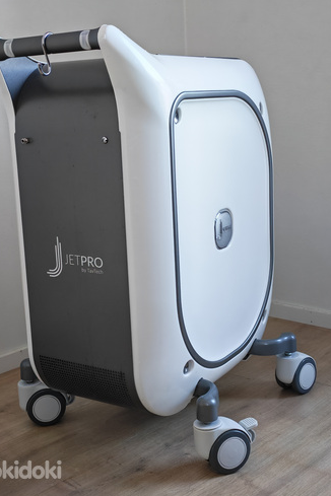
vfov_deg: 38.9
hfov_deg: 26.5
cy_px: 252
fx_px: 703
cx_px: 151
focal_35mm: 51
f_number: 1.9
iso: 1000
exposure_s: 1/100
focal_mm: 6.12
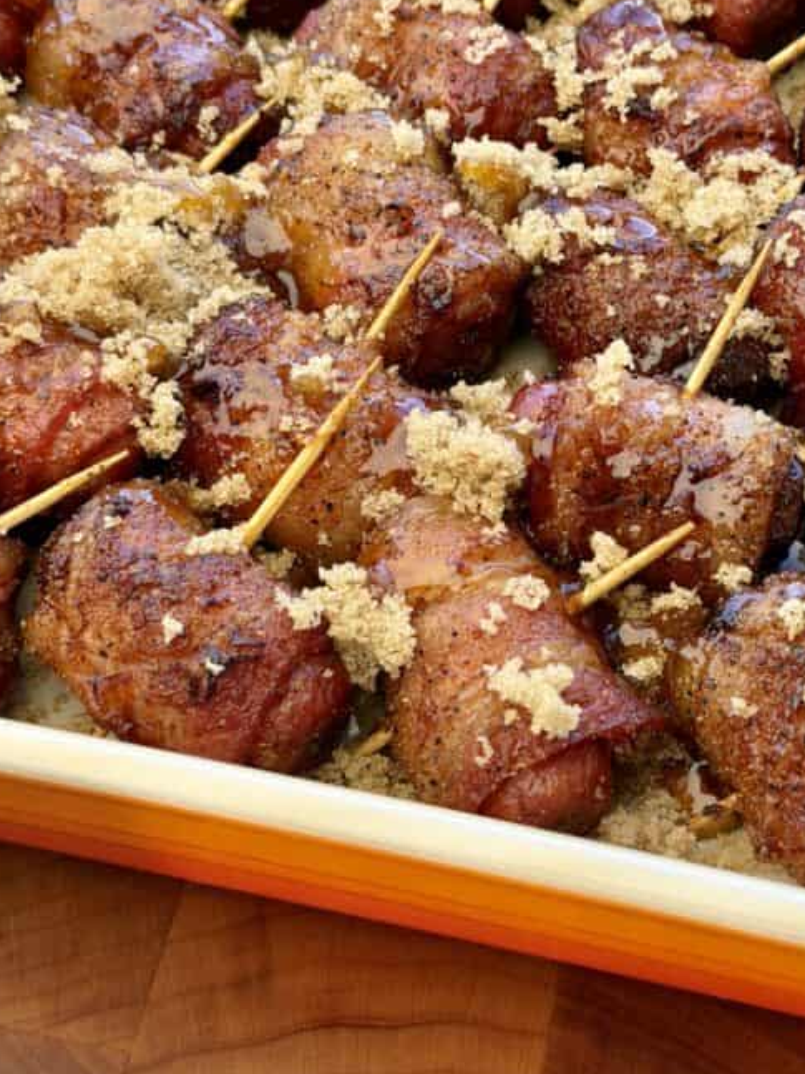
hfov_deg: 19.3
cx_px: 531
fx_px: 2357
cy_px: 266
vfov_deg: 25.4
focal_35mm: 76
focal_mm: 6.76
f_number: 1.78
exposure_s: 1/425
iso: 64
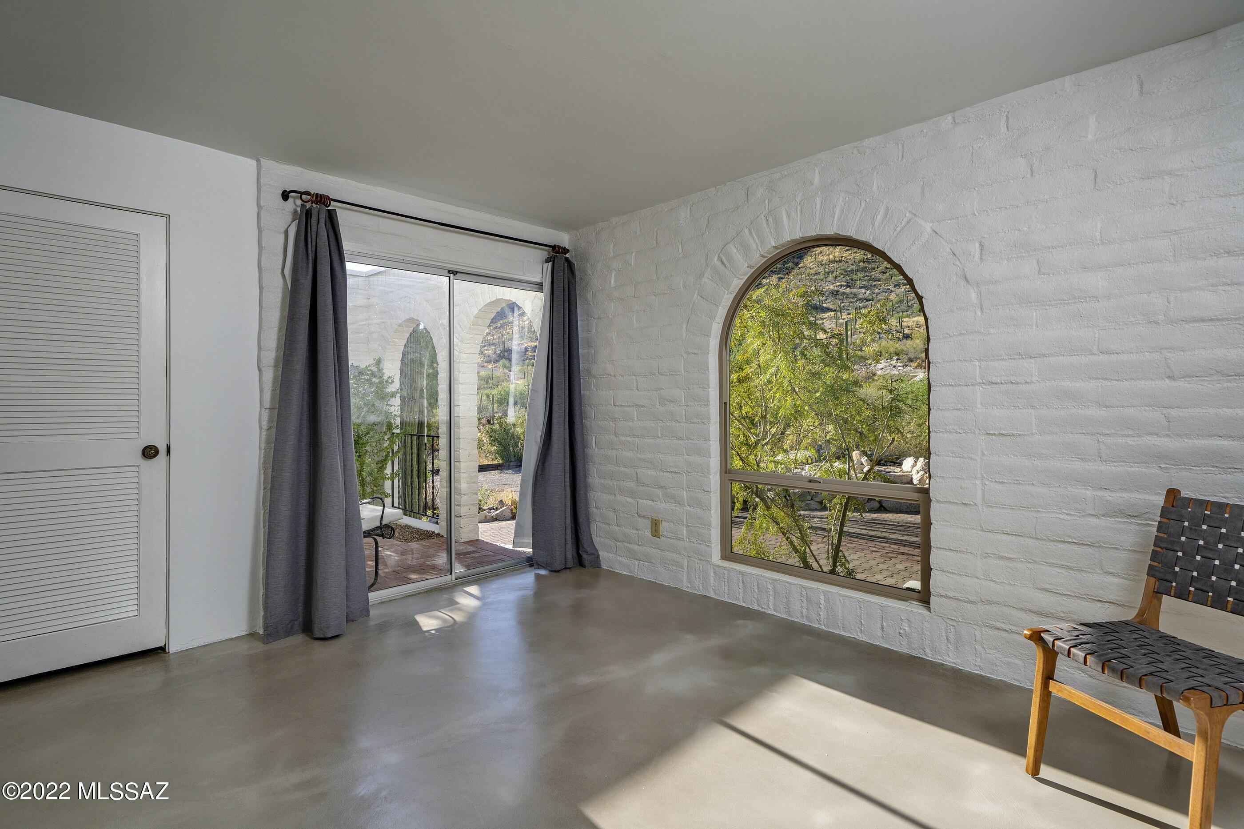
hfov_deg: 96.7
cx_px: 622
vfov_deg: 73.7
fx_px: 553
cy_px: 414
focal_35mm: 16
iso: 200
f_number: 9
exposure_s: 1/125
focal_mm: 16
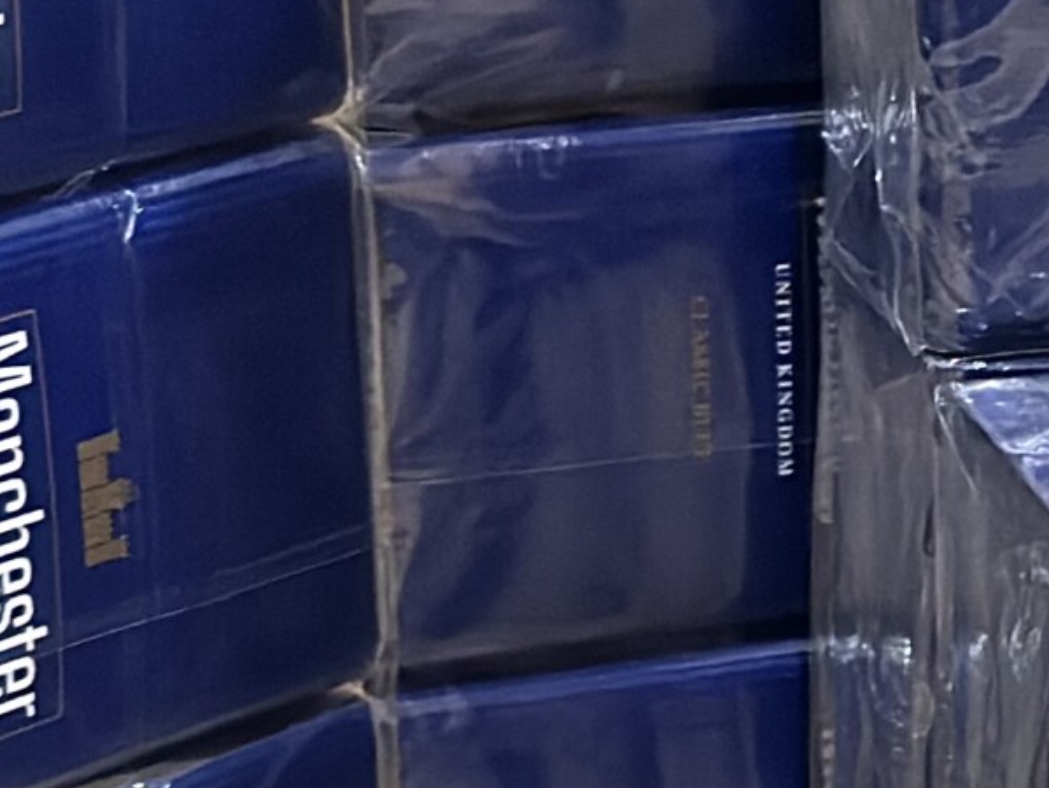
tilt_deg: -14.2
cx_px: 2175
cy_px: 233
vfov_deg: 7.2
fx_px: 6216
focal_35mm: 205
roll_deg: -2.7
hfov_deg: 9.0
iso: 640
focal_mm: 6.86
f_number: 1.78
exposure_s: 1/40
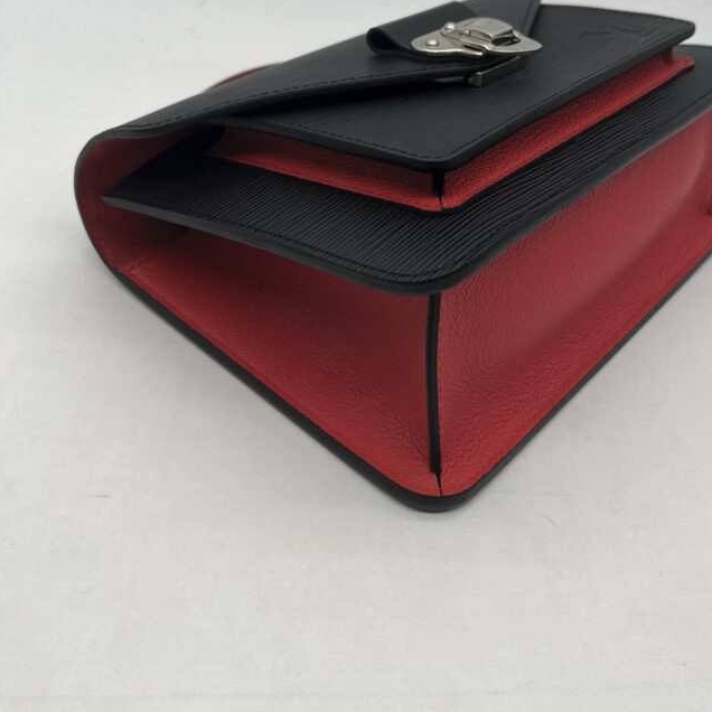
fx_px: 861
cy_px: 195
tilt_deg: -33.5
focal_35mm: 37
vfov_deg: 43.7
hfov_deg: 44.7
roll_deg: -8.0
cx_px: 427
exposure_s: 1/247
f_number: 1.5
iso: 40
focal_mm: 5.7
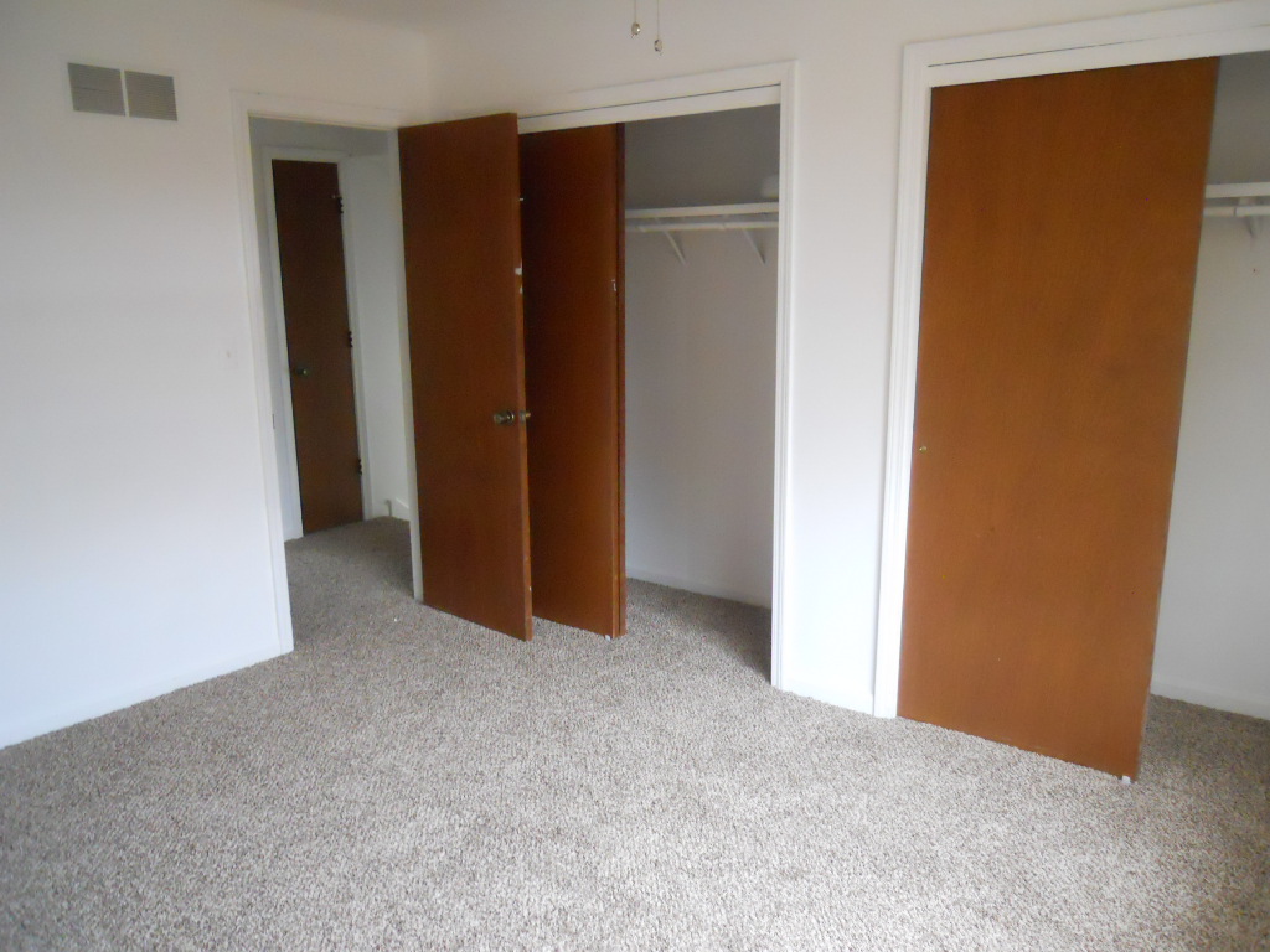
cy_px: 476
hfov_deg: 63.4
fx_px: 1027
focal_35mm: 28
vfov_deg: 49.7
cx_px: 635
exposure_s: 1/20
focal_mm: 5
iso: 800
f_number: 2.7
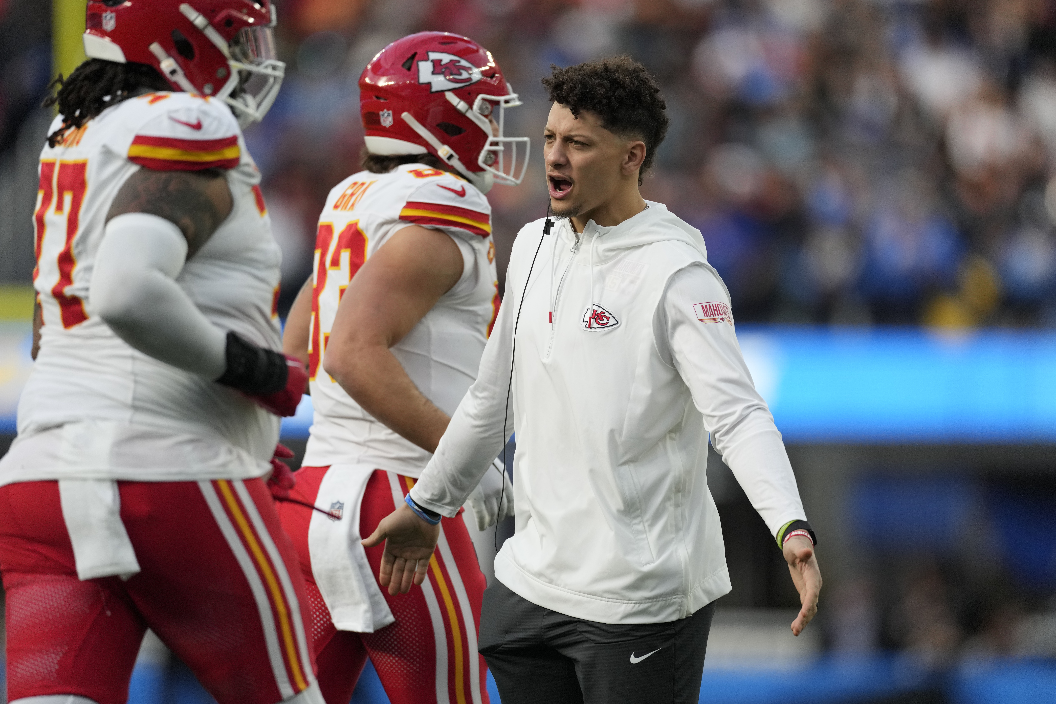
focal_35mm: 600
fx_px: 17599
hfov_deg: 3.4
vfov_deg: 2.3
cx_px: 528
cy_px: 352
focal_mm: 600
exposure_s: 1/3200
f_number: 4
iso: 2000
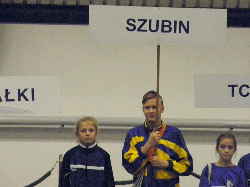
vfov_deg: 3.8
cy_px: 94
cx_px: 124
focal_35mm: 388
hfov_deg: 5.1
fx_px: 2803
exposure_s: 1/250
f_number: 5.4
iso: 1600
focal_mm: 67.7
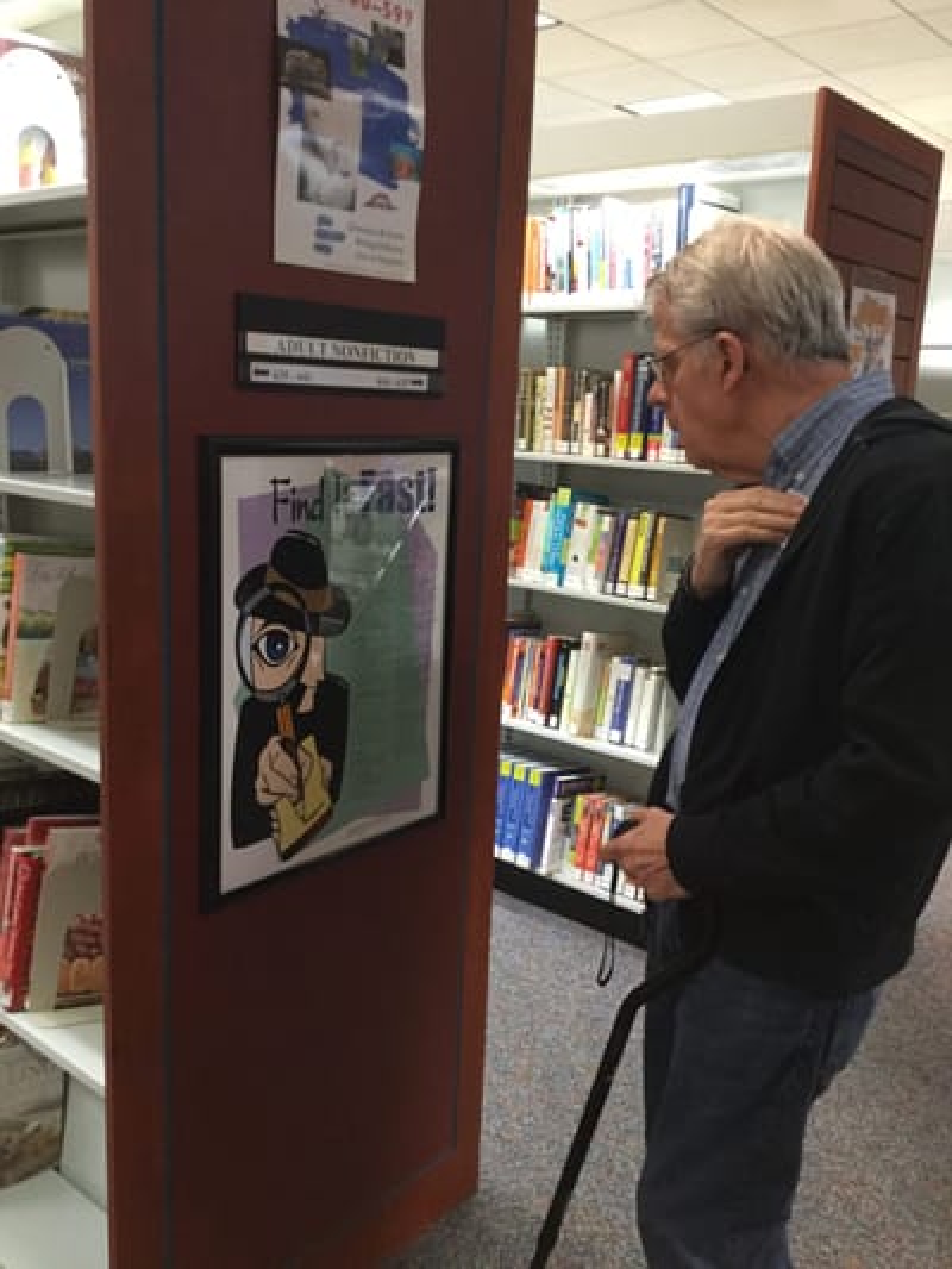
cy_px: 634
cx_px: 476
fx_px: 1136
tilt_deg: -13.9
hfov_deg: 45.5
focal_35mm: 31
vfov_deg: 58.3
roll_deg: -1.6
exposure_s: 1/30
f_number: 2.4
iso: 160
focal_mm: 3.3
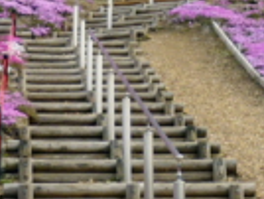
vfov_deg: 8.5
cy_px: -140
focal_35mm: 170
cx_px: 280
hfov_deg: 11.5
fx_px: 1299
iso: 100
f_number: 2.9
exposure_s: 1/640
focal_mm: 6.3
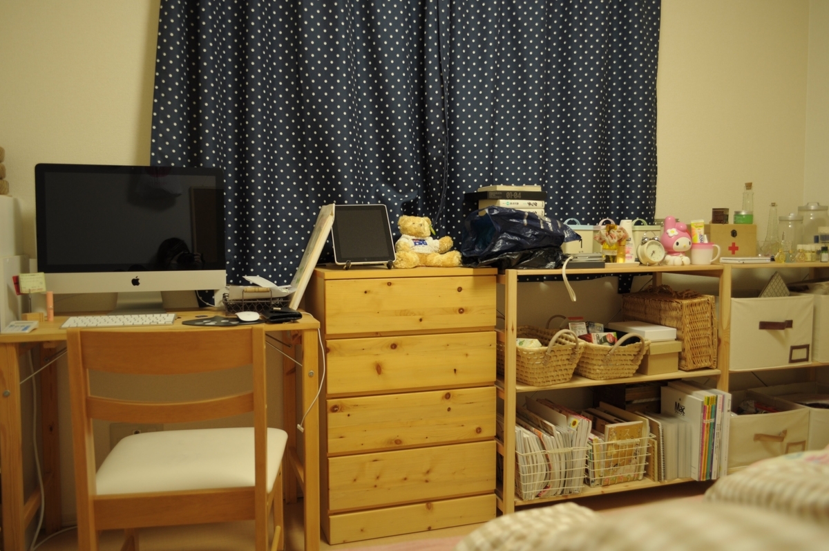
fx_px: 621
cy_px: 276
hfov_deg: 67.4
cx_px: 414
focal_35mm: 27
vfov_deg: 47.8
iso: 200
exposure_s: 1/13
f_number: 3.5
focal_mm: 18
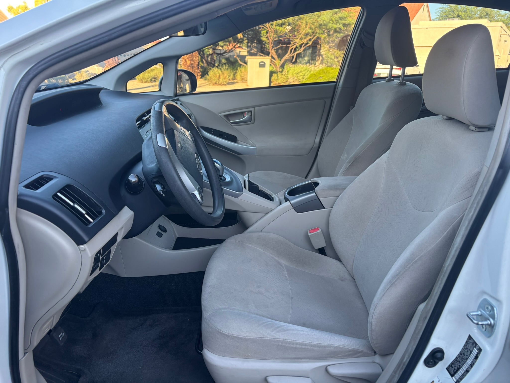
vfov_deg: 53.1
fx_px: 383
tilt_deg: -18.1
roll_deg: -0.6
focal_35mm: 26
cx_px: 255
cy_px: 192
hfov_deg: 67.3
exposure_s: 1/121
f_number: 1.6
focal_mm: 5.96
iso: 64
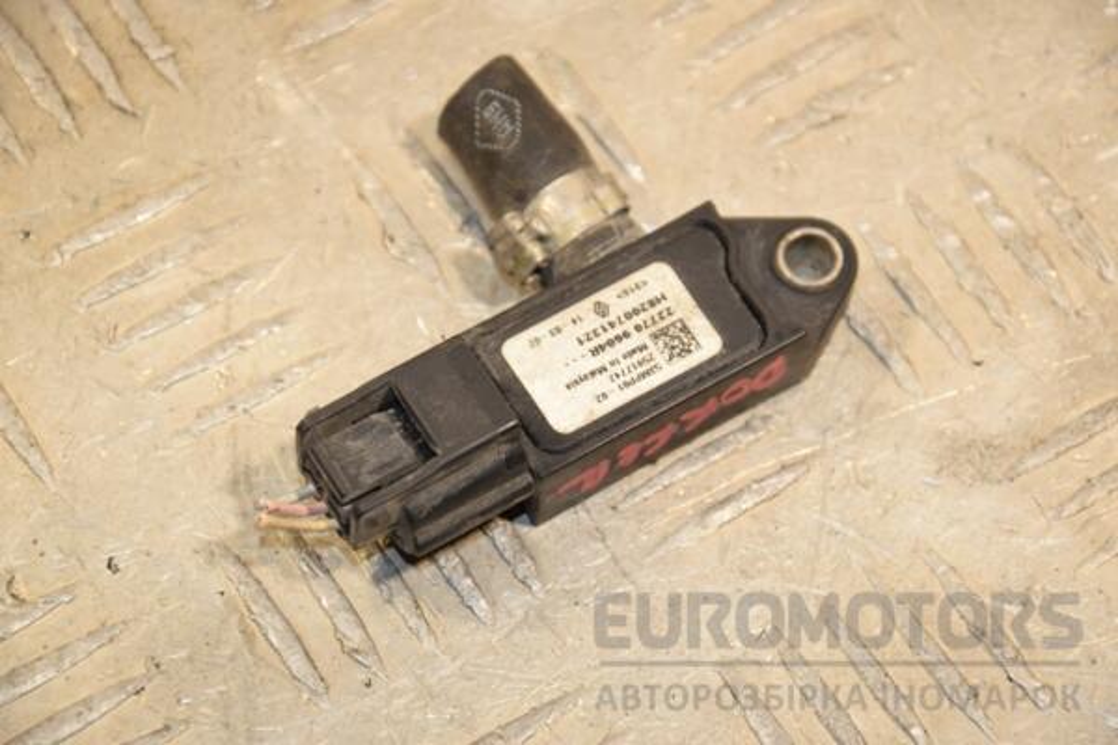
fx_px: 4891
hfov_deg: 13.0
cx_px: 559
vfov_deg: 8.7
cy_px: 372
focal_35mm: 158
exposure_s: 1/200
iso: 800
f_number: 7.1
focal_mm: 105
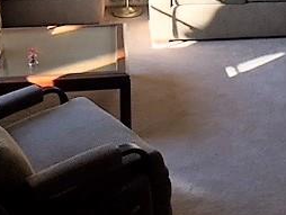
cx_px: 221
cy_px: -43
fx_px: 604
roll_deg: -0.2
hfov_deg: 26.3
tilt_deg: -11.3
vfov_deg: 19.1
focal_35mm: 73
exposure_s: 1/120
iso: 50
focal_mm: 4.15
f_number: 2.2
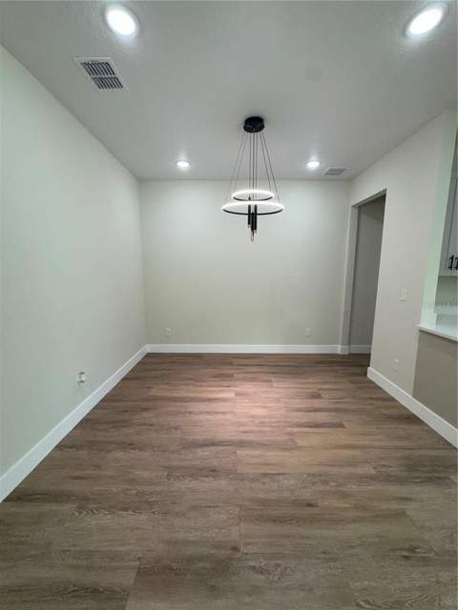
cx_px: 229
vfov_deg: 102.1
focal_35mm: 14
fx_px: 247
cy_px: 305
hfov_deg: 85.7
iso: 100
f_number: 2.2
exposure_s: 1/120
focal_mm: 2.22
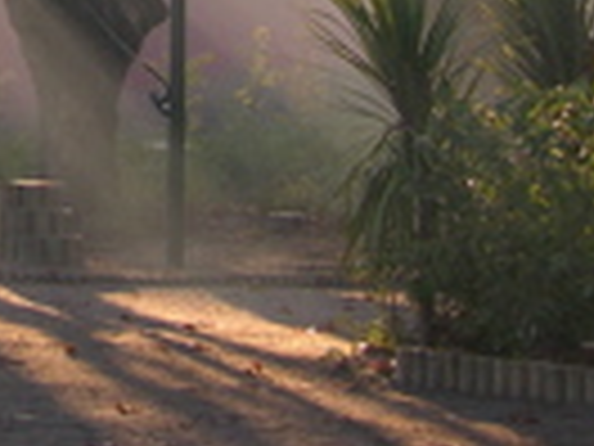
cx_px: -342
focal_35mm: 223
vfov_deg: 6.4
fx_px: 3827
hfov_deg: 8.6
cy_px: -482
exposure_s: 1/61.8
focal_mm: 11.6
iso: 50
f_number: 4.2
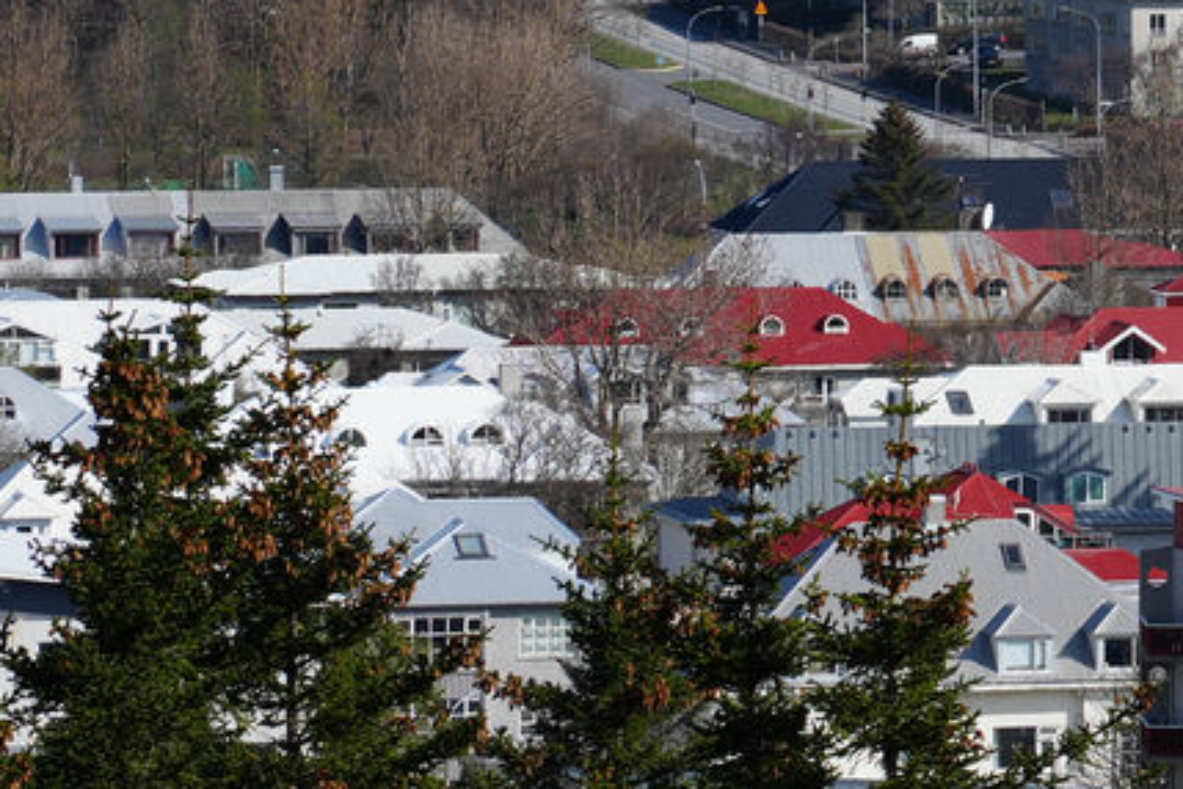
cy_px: -561
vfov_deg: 3.5
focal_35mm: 392
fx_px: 12881
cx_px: 1853
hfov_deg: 5.2
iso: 100
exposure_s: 1/250
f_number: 9
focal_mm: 105
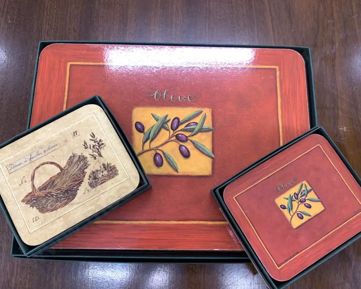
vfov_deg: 51.5
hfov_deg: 62.2
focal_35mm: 28
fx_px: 299
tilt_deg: -77.4
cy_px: 146
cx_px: 186
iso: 64
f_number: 1.8
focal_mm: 4.25
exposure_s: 1/50
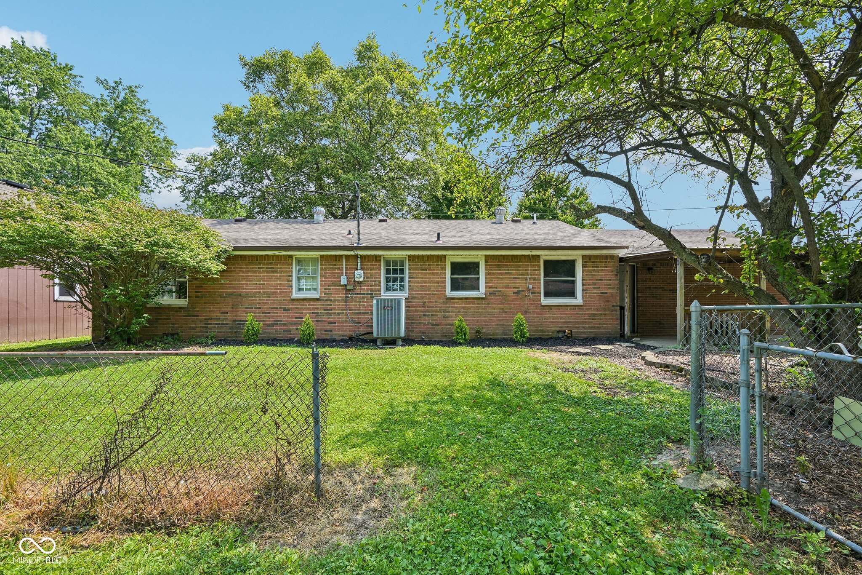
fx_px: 335
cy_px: 288
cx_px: 431
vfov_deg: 81.2
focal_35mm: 14
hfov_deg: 104.3
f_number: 8
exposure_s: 1/125
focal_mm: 14
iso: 100
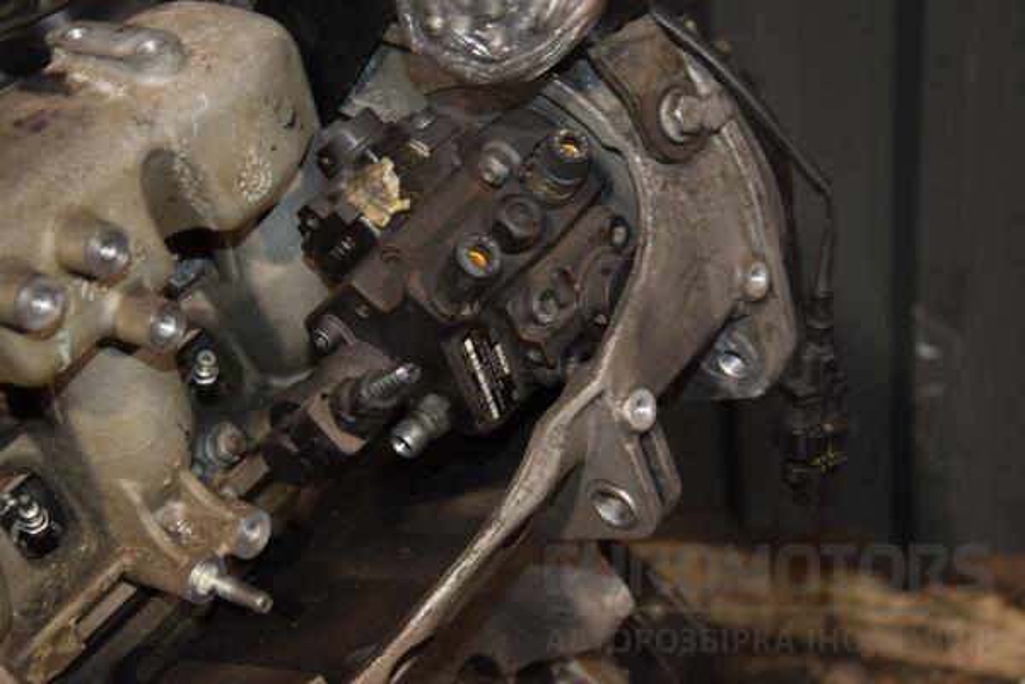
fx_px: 1922
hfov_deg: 29.9
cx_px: 512
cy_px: 342
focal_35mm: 68
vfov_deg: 20.2
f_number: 4.8
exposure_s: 1/60
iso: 800
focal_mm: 45
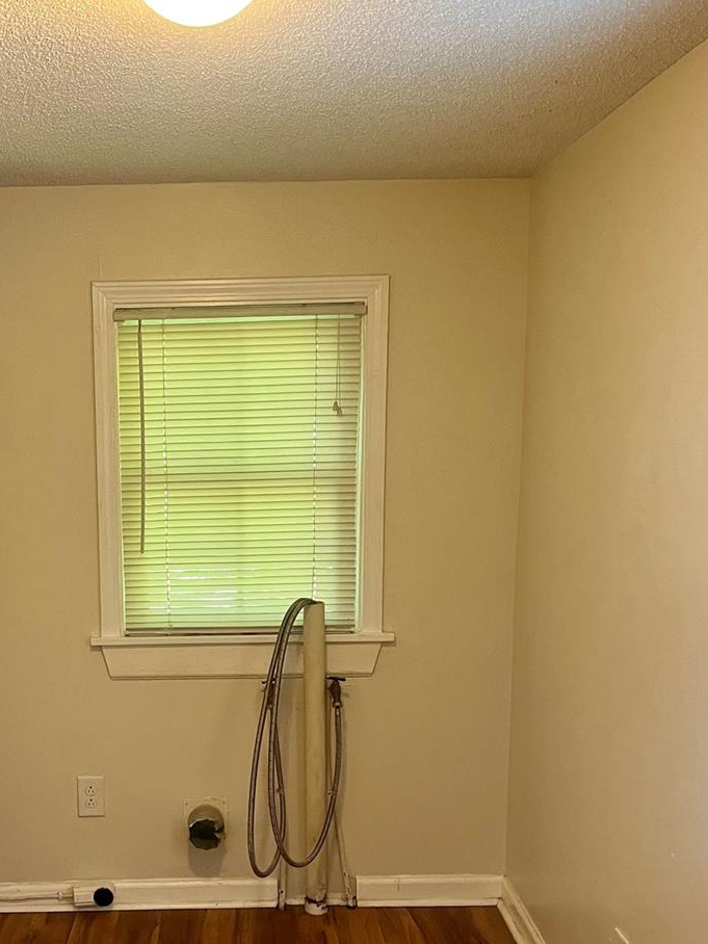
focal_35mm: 44
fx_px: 1200
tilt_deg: -7.6
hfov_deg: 32.4
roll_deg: +1.2
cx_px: 196
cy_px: 648
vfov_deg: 42.2
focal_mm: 5.1
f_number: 1.6
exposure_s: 1/60
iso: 200
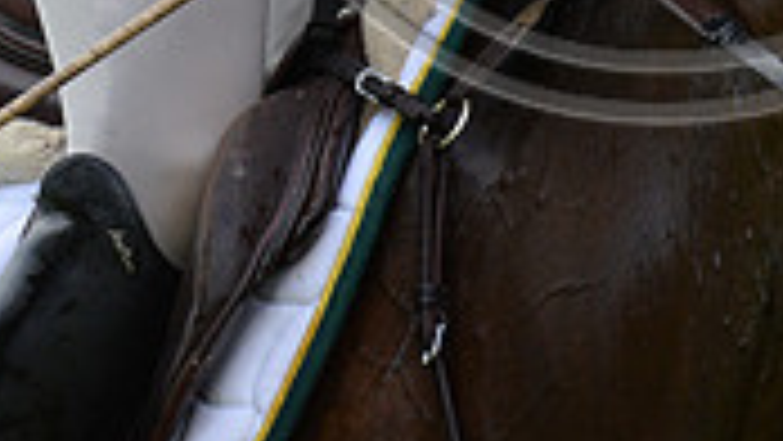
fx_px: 23240
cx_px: 662
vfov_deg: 1.1
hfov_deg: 1.9
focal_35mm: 1119
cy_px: -405
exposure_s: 1/800
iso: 1000
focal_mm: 320
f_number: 5.6
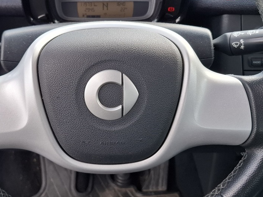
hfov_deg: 40.3
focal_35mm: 47
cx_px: 110
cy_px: 79
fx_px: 357
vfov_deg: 30.8
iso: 50
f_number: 1.8
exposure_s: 1/242
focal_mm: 5.54
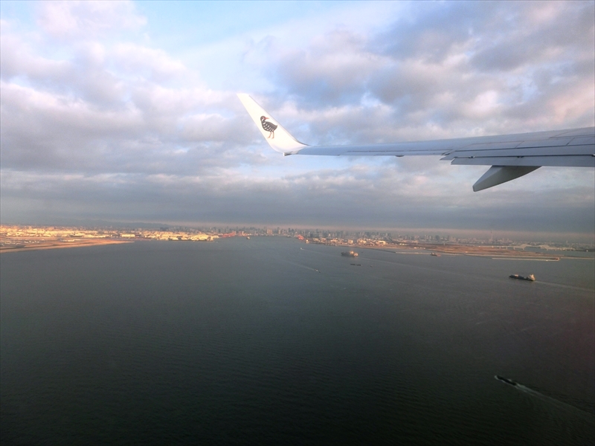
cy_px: 223
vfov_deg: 56.8
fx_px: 413
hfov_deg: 71.6
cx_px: 298
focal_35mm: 24
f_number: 3
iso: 80
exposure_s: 1/250
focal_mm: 4.24
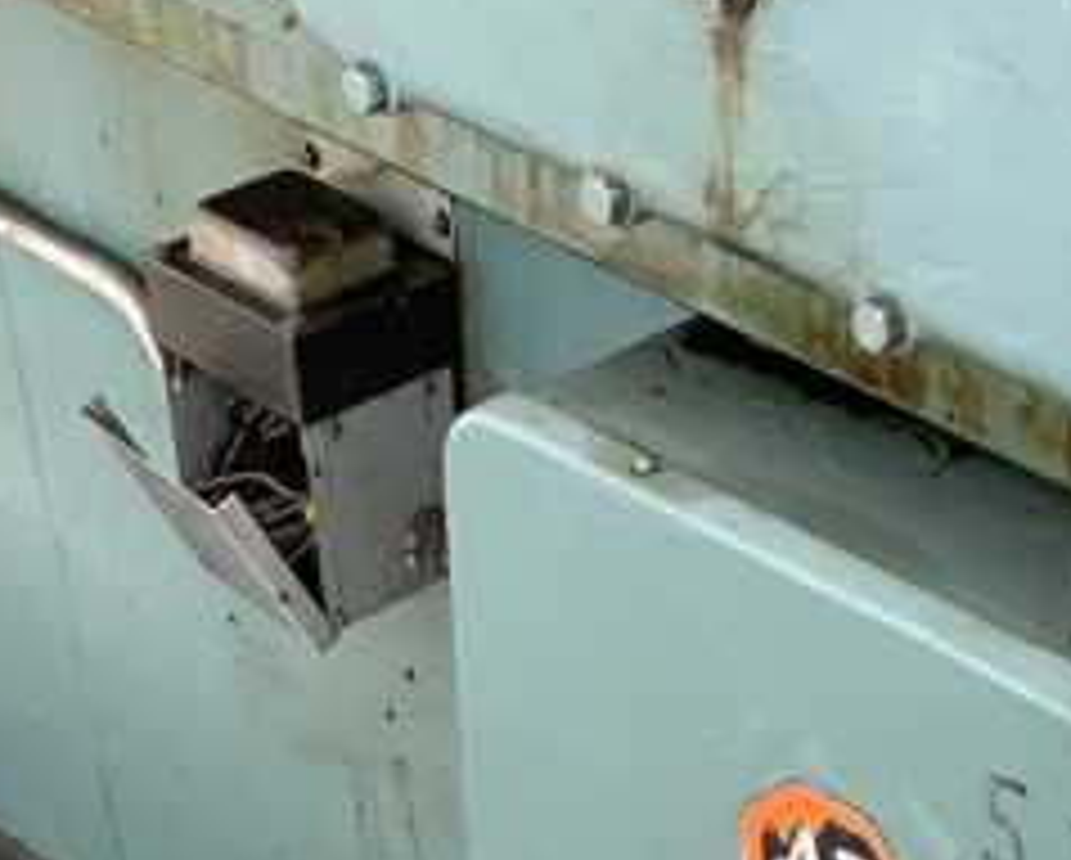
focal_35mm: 95
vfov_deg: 15.1
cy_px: 1252
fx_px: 3015
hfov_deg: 20.0
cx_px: 810
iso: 16
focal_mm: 3
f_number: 1.8
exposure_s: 1/194
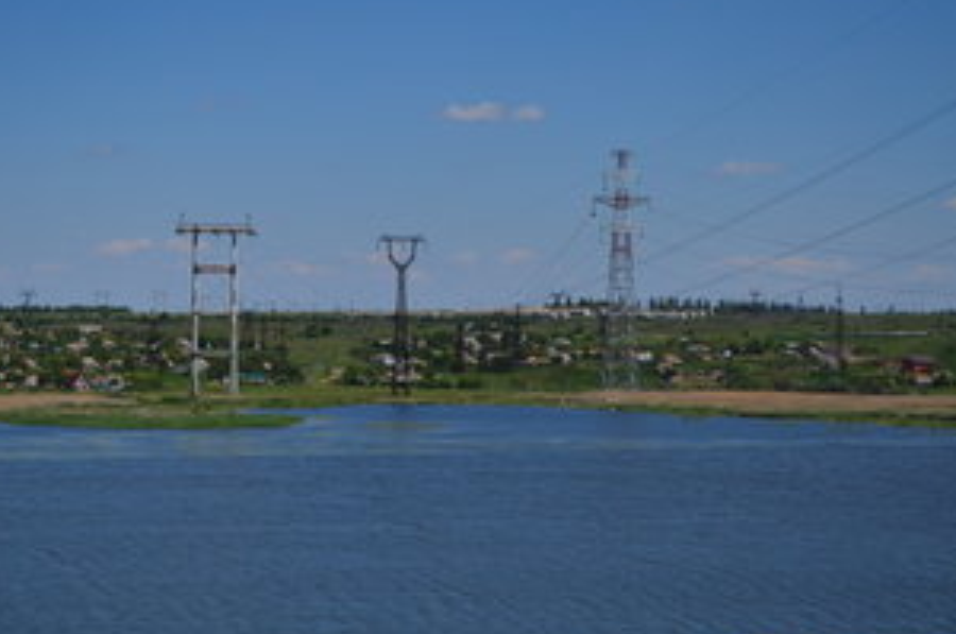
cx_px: 392
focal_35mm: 92
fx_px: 2439
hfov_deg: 22.1
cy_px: 355
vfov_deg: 14.8
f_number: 5.3
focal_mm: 46
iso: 200
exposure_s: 1/4000
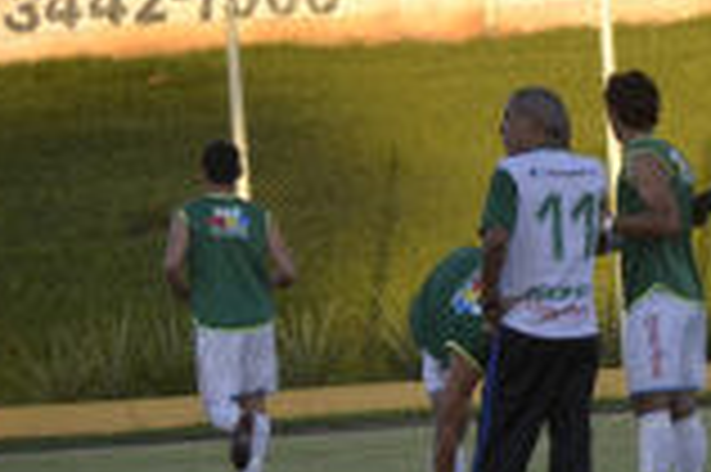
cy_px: 348
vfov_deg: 2.1
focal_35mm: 642
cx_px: 1022
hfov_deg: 3.2
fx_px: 12658
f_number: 5.6
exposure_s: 1/320
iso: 400
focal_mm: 135
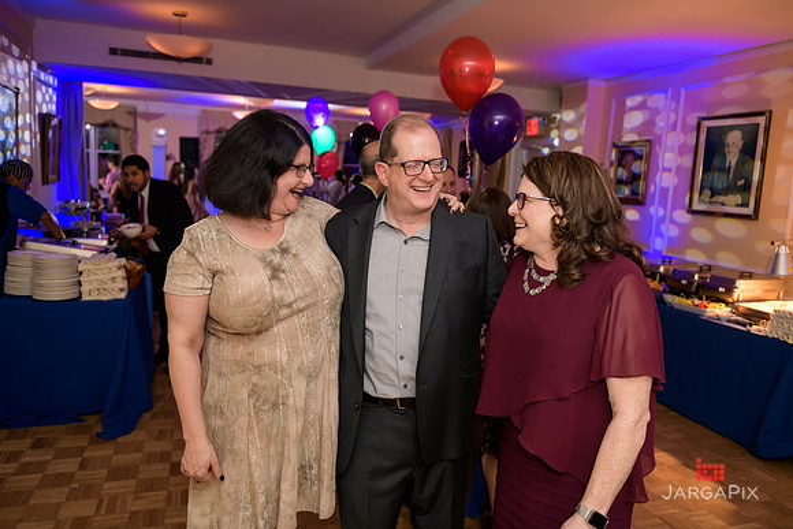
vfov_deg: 46.4
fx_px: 617
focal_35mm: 28
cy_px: 264
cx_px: 396
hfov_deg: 65.5
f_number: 3.2
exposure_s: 1/125
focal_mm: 28
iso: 800
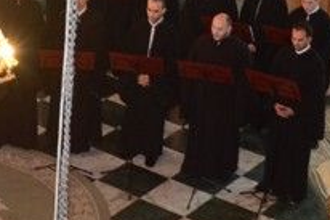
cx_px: -32
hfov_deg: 14.9
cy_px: -90
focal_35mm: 134
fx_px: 1227
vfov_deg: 10.0
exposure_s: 1/20
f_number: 4.5
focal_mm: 18
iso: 1000
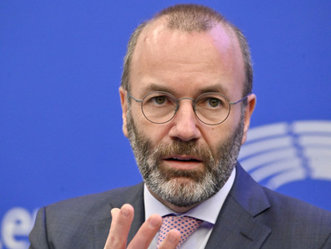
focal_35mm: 404
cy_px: 124
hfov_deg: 4.9
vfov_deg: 3.7
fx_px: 3864
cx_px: 168
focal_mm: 370
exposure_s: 1/400
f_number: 6
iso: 5000
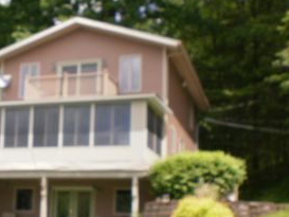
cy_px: 176
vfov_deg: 22.0
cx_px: 57
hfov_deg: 28.7
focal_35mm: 66
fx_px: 551
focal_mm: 6.3
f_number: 4.6
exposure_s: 1/250
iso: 100
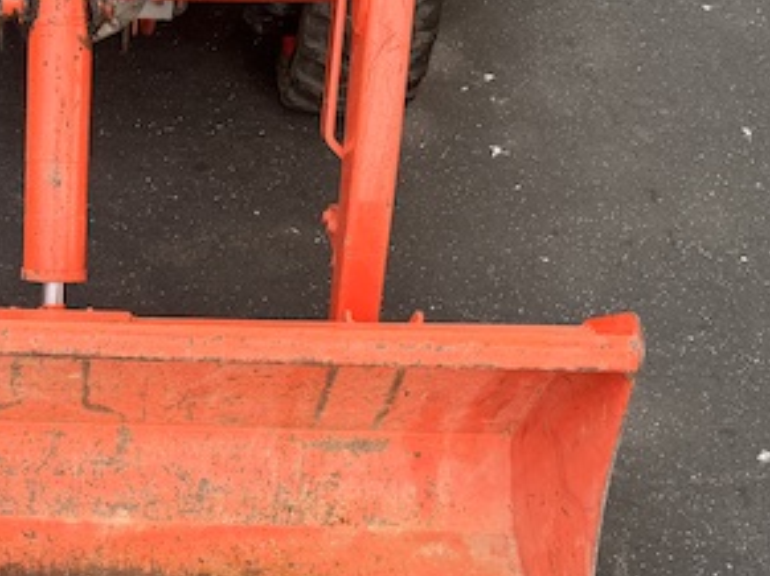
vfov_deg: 22.1
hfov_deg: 28.1
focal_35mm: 66
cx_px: 56
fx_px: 1468
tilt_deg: -50.2
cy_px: 420
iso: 100
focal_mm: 6.76
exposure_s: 1/689
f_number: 1.78
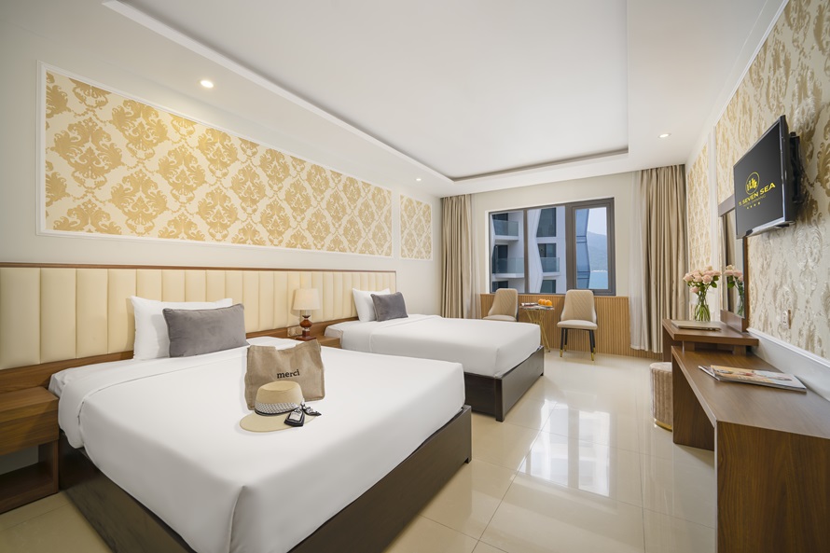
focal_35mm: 14
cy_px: 276
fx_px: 323
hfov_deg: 104.3
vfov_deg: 81.2
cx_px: 415
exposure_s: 1/125
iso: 160
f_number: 9
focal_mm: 14
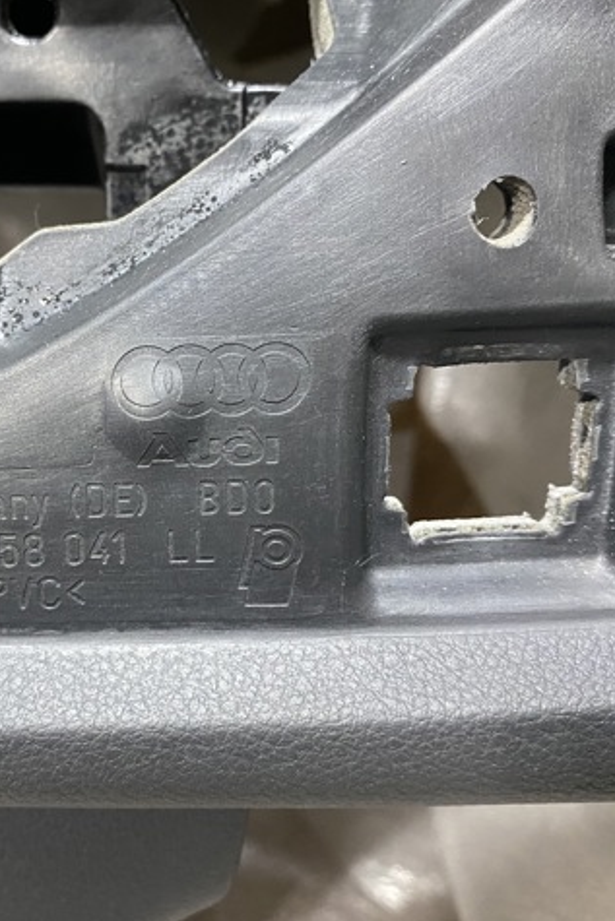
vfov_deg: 54.4
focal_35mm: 35
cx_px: 165
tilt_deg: -29.1
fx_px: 896
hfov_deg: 37.1
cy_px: 463
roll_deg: +1.8
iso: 500
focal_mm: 4.25
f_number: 1.8
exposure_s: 1/50
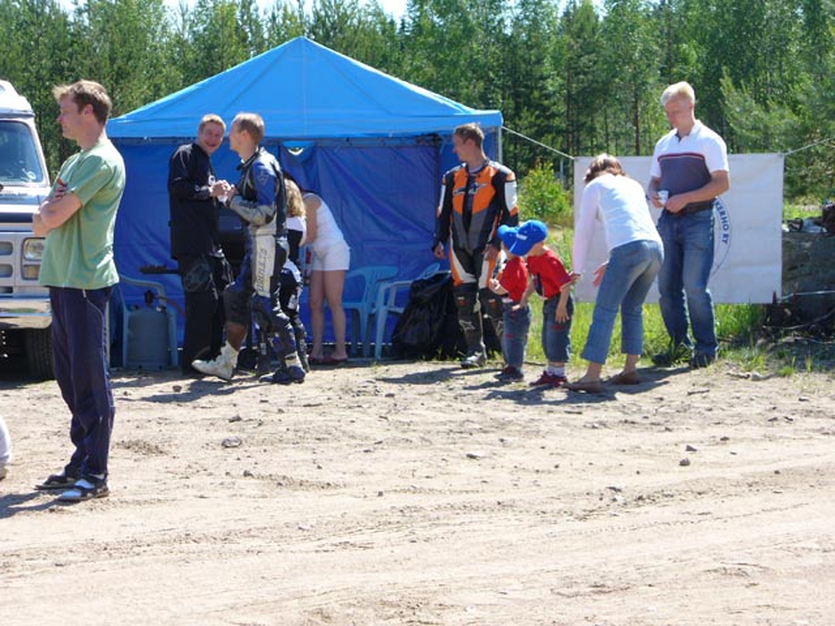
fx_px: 2509
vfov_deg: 14.2
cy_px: 313
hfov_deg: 18.9
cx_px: 418
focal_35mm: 104
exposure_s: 1/500
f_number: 3.5
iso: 80
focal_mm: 17.2
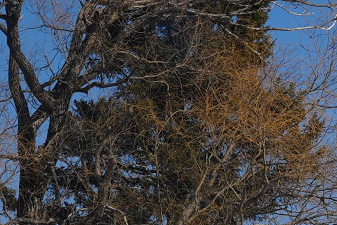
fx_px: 2500
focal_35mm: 267
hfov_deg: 7.4
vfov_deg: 5.1
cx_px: 661
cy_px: 413
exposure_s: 1/160
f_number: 10
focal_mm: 50
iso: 80
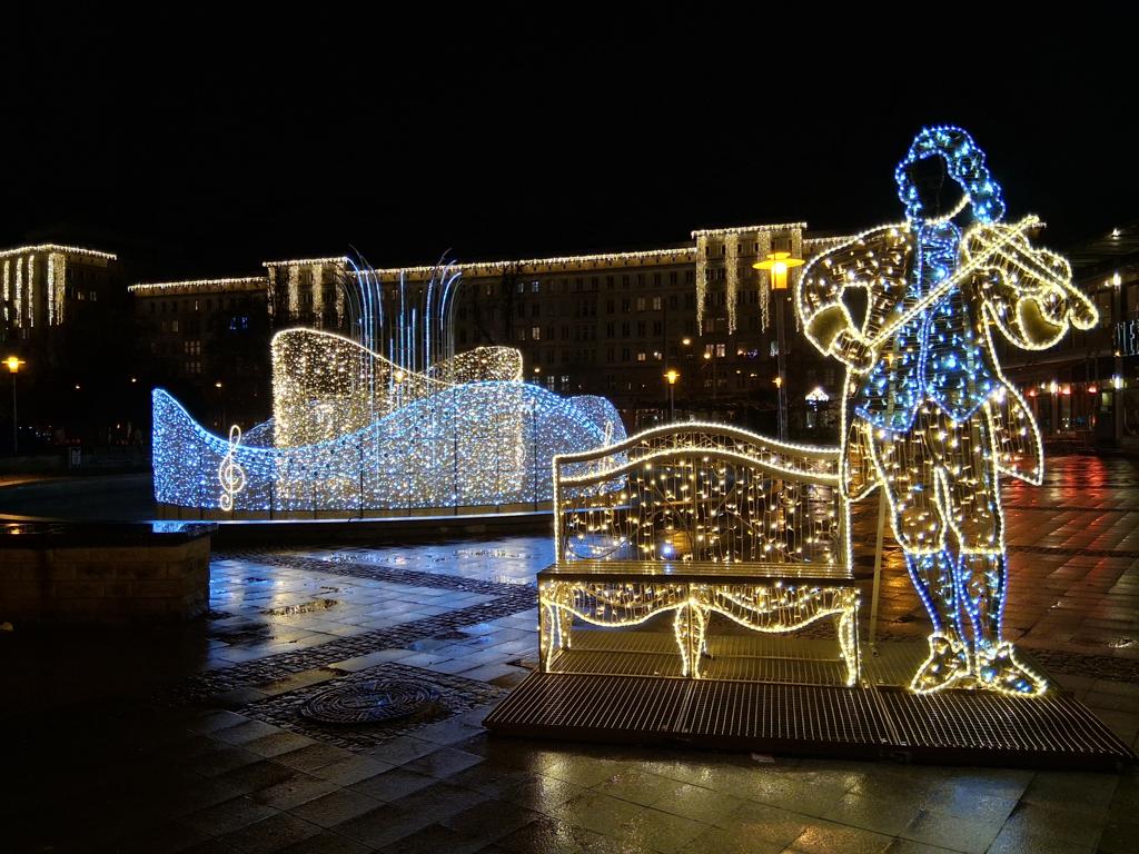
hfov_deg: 67.3
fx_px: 856
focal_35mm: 26
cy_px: 427
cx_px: 570
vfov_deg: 53.1
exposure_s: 1/50
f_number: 1.8
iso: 320
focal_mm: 3.98
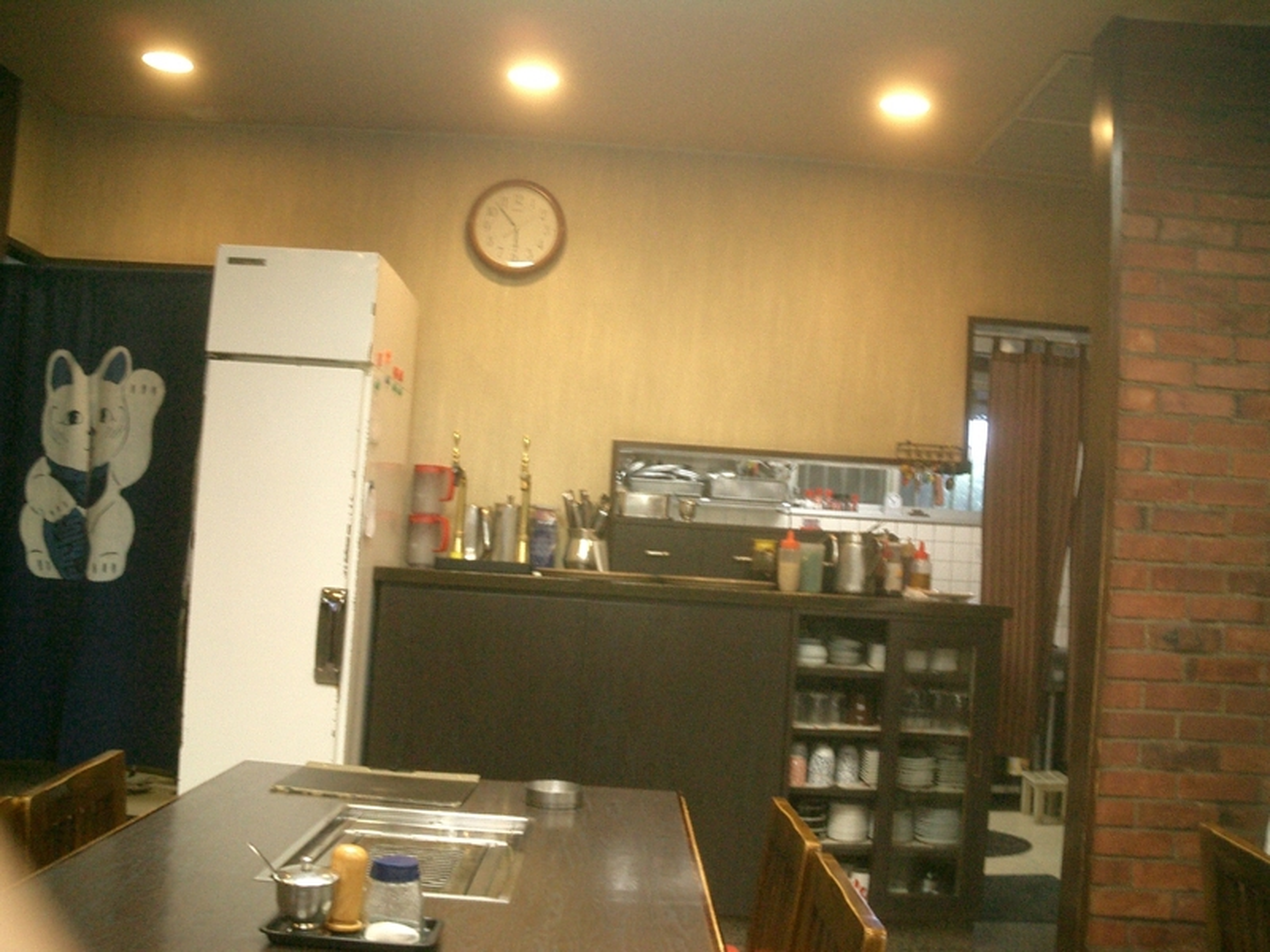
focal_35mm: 35
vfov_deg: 40.7
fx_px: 1284
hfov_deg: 52.6
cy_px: 476
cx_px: 635
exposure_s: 1/15
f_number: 4.2
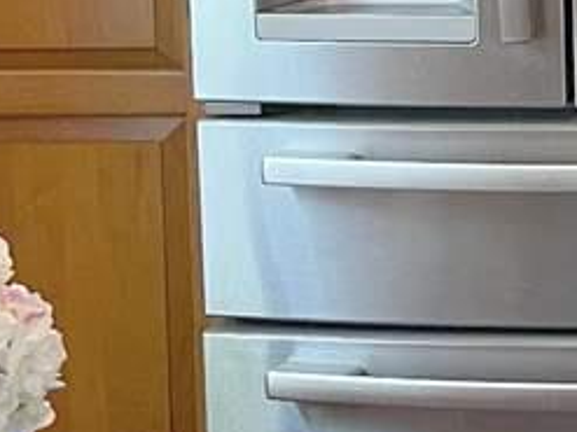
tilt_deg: -5.2
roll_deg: +0.3
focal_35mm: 135
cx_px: 1084
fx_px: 2249
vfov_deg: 10.4
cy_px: -318
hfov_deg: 13.0
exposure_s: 1/60
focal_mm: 5.1
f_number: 1.6
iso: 160
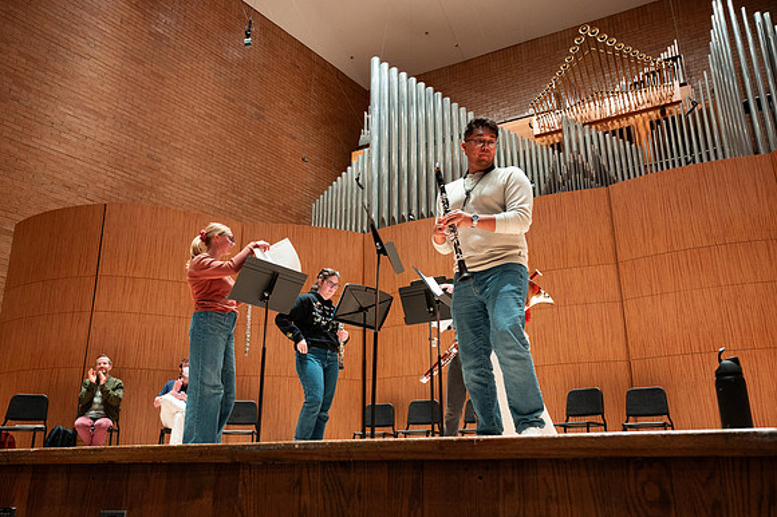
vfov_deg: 46.4
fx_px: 601
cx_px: 389
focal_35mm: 28
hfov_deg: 65.7
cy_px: 293
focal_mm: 24
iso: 2000
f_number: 4
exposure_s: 1/125
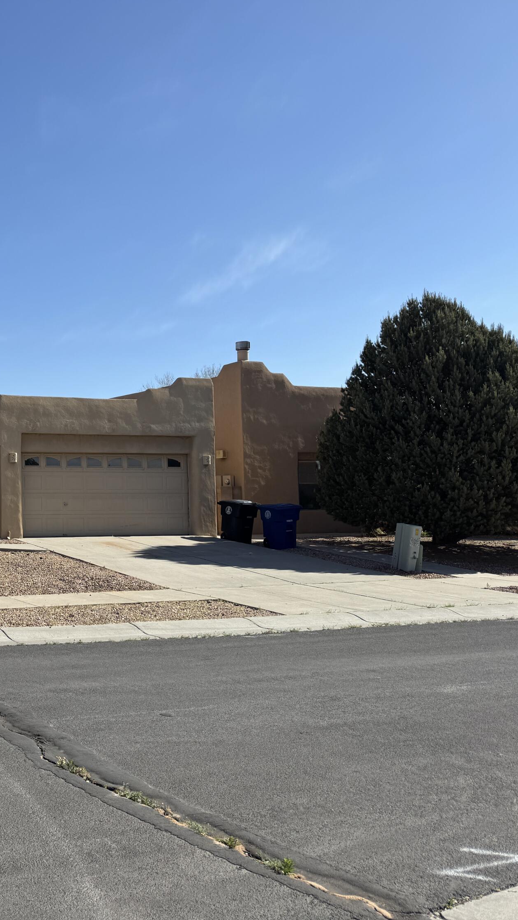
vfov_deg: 56.6
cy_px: 459
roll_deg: +0.2
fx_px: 854
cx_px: -93
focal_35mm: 35
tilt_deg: +1.9
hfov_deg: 29.4
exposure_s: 1/4608
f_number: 1.78
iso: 80
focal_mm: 6.76
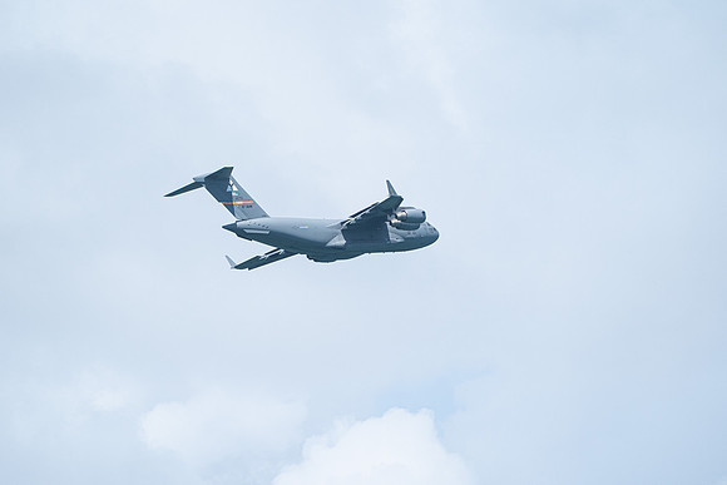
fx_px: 8079
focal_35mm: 400
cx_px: 364
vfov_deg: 3.4
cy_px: 242
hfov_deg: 5.2
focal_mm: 400
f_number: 10
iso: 640
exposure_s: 1/1250
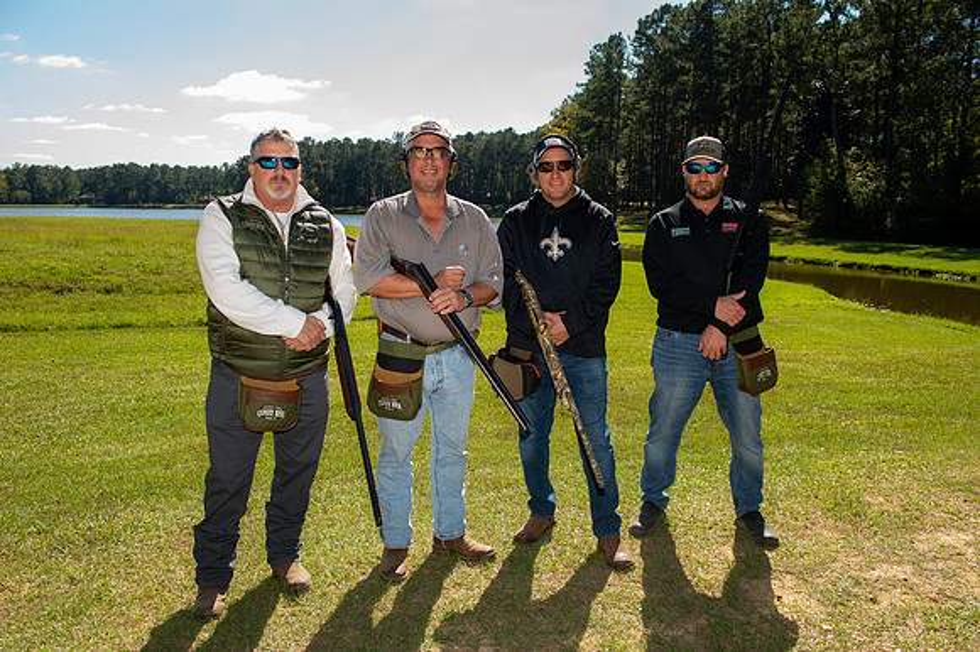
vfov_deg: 46.4
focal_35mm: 28
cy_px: 326
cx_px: 490
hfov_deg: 65.5
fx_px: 762
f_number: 6.3
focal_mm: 28
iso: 125
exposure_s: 1/160
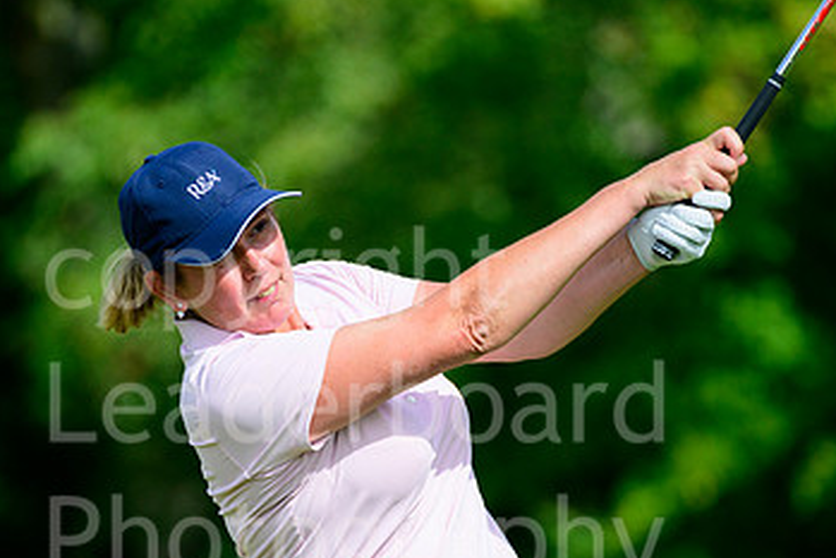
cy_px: 425
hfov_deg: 3.1
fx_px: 15425
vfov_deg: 2.1
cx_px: 359
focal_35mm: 664
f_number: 5.6
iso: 400
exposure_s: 1/2000
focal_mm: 400
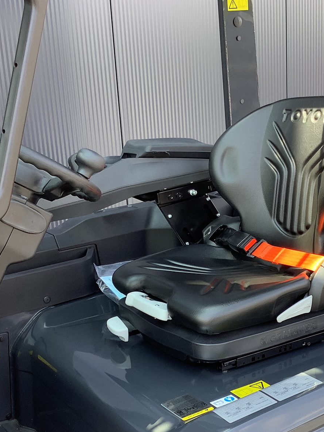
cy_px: 263
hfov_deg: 26.9
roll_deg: +2.1
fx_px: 674
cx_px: 216
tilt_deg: -15.5
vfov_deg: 35.4
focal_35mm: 54
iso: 40
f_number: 2.4
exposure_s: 1/100
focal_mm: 3.3
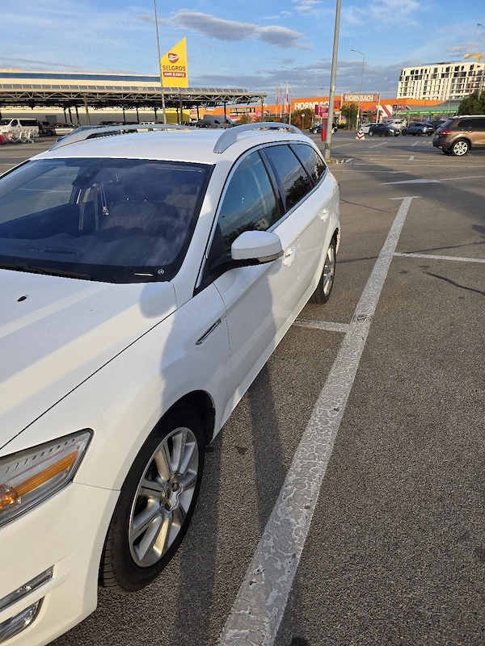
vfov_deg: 73.9
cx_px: 242
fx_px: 430
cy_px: 323
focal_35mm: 23
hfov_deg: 58.9
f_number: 1.7
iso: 80
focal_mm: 6.3
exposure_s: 1/2500
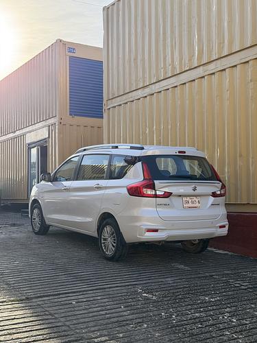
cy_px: 172
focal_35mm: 48
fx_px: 475
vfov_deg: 39.7
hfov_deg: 30.3
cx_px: 128
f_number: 1.78
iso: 100
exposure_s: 1/2146
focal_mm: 6.76
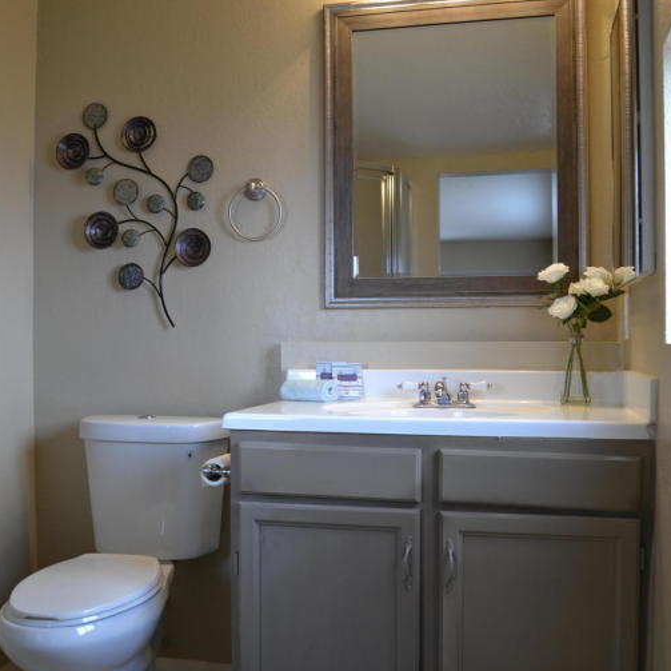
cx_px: 337
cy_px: 340
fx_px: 768
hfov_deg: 47.2
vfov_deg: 47.2
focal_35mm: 35
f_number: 3.5
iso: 400
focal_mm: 18
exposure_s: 1/60
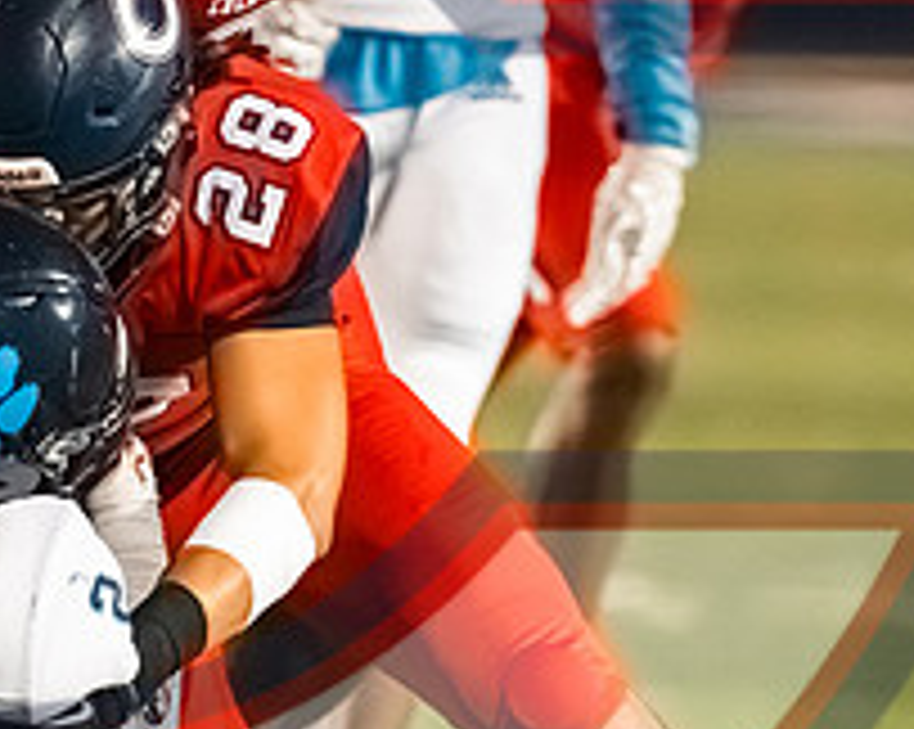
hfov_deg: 1.4
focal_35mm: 1417
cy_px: 378
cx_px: 38
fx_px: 38294
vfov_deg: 1.1
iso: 25600
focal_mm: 400
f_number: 4.5
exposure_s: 1/3200
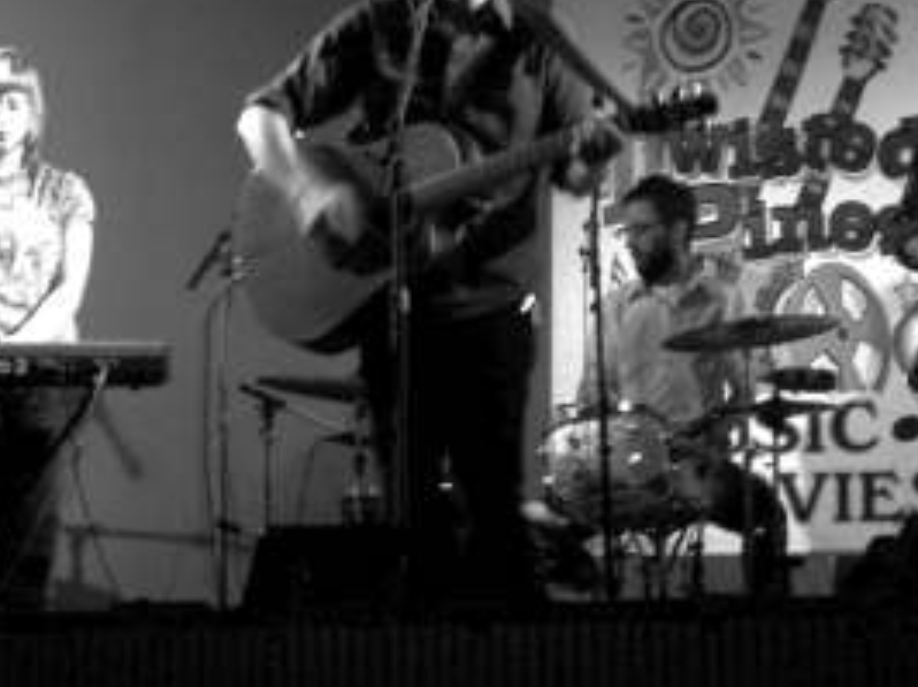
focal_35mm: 111
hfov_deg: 17.7
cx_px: 597
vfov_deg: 13.3
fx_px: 2941
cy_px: 236
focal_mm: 9.8
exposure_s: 1/8
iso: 160
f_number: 3.1
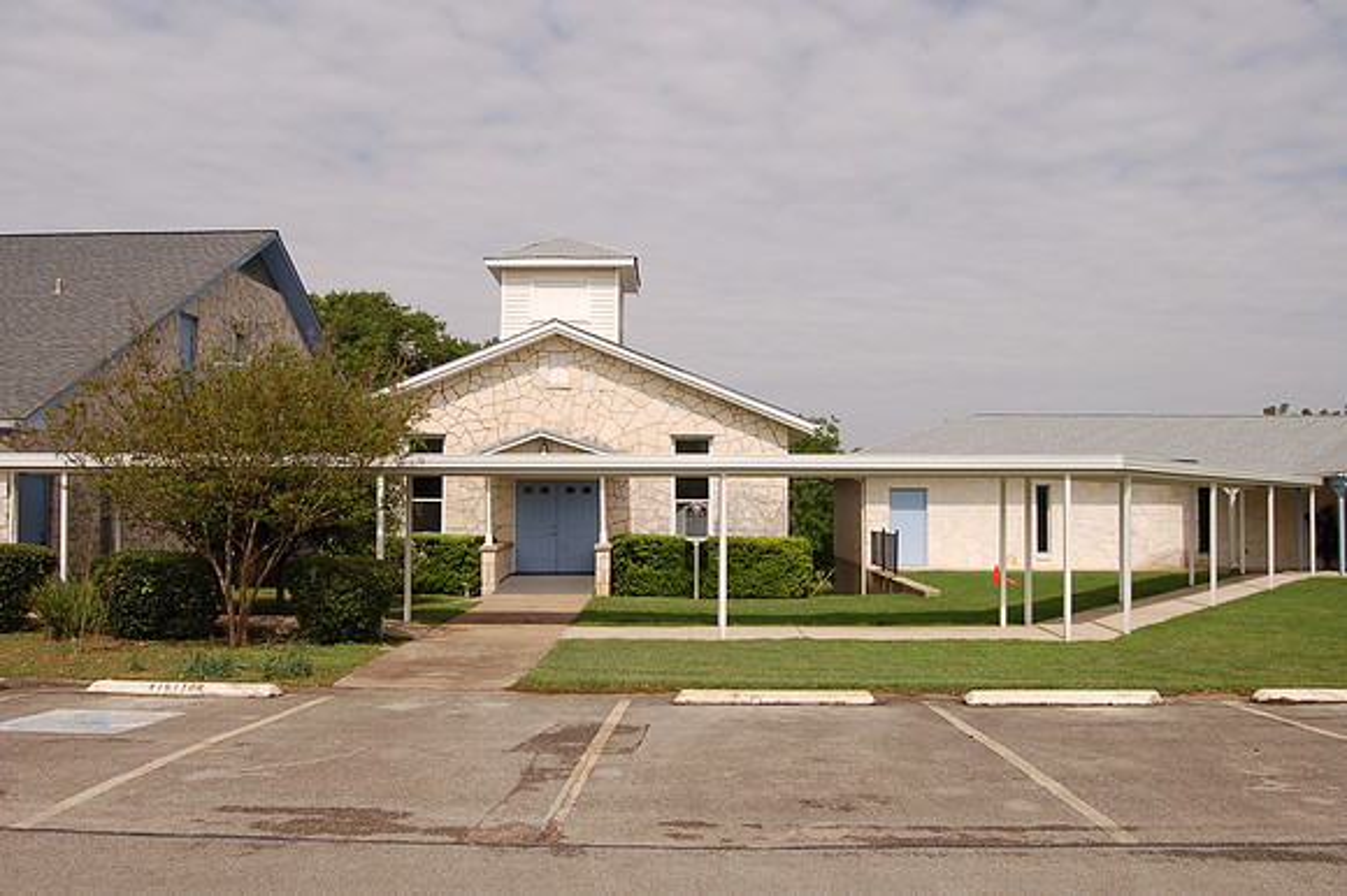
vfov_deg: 43.6
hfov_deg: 62.0
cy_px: 448
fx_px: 1122
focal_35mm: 30
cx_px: 674
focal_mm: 20
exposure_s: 1/400
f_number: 10
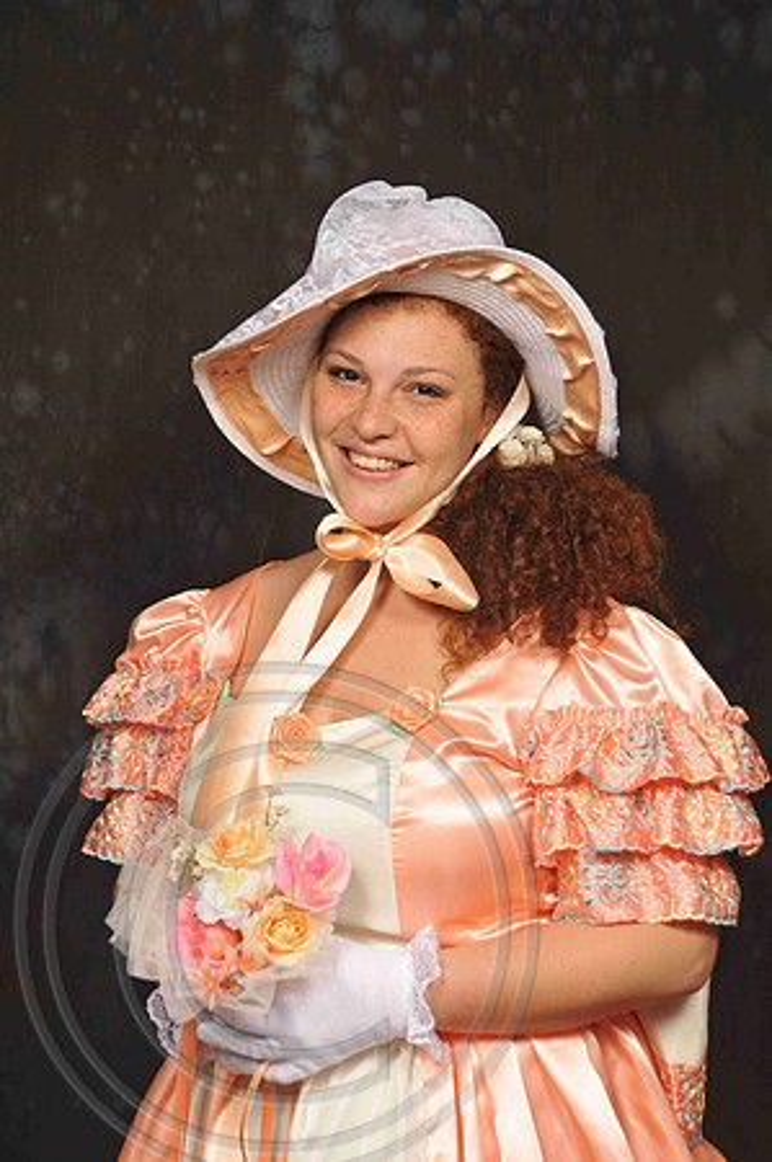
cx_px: 386
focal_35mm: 78
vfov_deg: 26.0
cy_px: 581
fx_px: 2515
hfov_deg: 17.5
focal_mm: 52
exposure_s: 1/125
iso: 200
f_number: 5.6
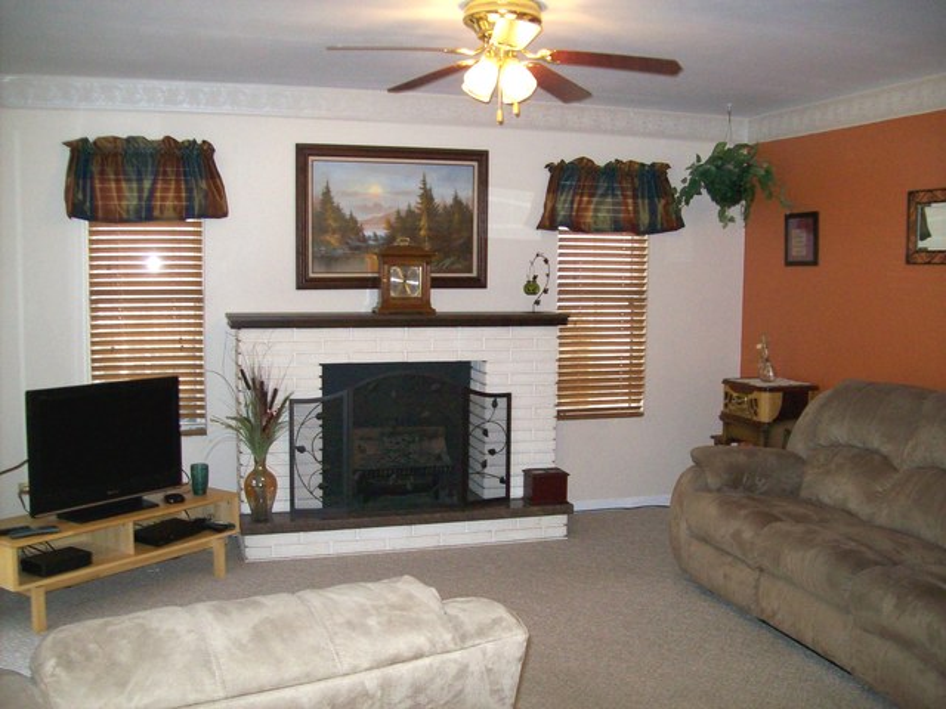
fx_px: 984
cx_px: 473
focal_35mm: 36
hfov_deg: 51.4
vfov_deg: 39.7
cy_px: 354
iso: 200
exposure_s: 1/64
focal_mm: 6
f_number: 2.7
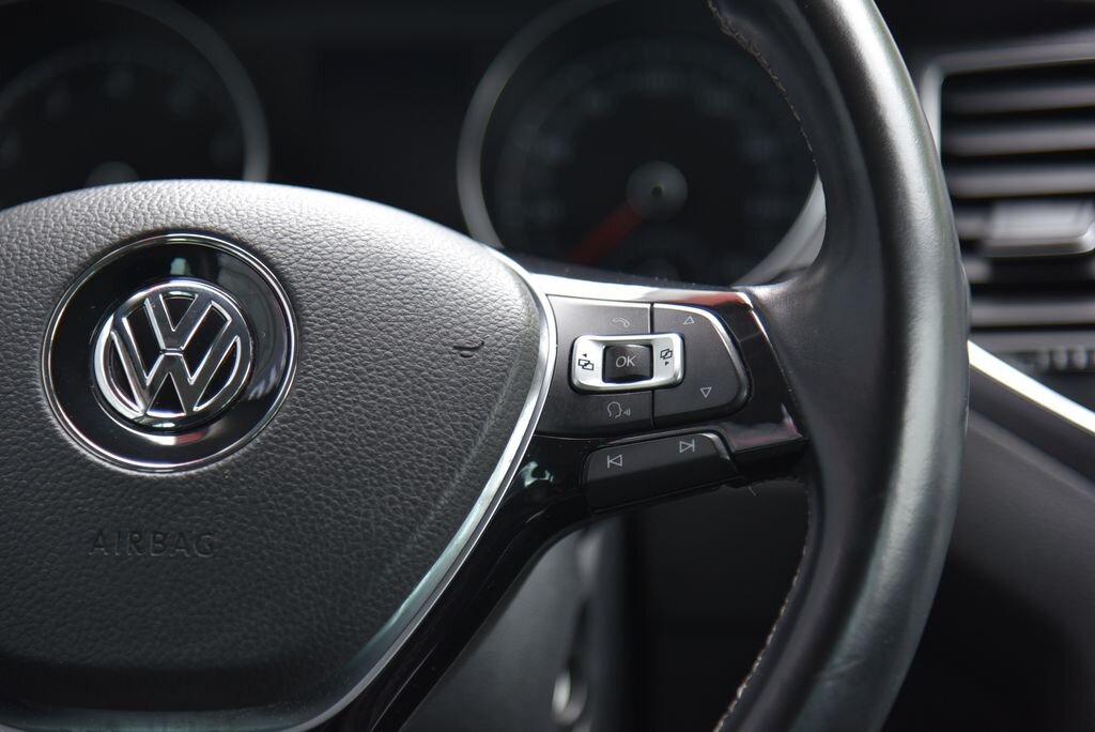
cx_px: 548
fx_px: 3652
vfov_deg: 11.4
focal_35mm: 120
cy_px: 366
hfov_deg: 17.1
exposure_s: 1/50
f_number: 4
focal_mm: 120
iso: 500
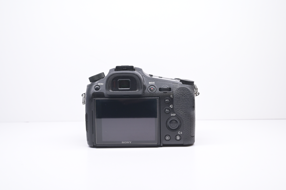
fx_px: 318
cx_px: 143
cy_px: 95
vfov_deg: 33.4
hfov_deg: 48.5
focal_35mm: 40
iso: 1250
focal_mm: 40
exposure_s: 1/60
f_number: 10
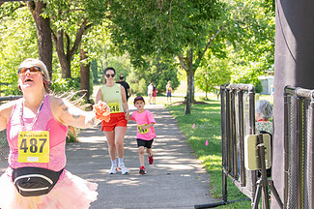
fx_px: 793
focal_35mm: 91
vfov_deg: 15.0
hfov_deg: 22.3
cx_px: 100
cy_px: 86
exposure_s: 1/400
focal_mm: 34
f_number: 4
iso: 500
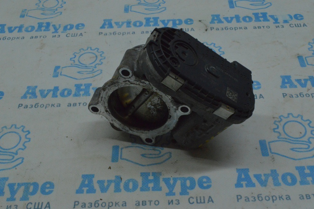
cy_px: 104
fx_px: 405
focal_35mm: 46
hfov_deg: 42.4
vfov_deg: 28.9
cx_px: 157
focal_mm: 31
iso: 4500
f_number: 29
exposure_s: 1/60
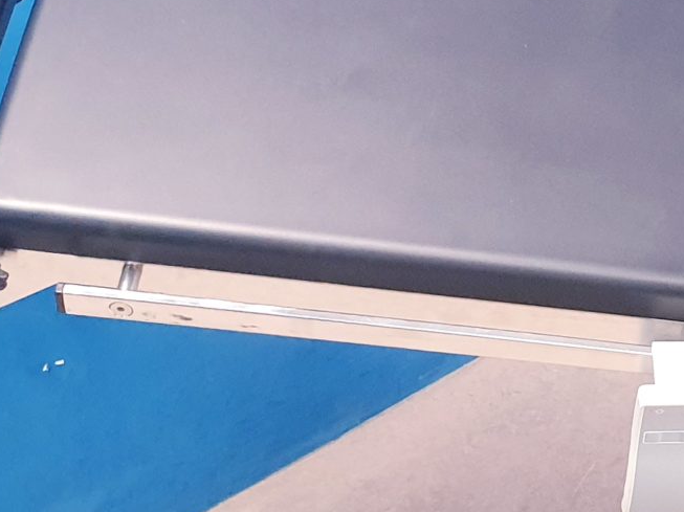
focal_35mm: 102
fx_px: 2014
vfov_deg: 14.5
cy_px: 269
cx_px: 689
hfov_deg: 18.7
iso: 320
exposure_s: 1/33
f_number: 2.4
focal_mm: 4.3
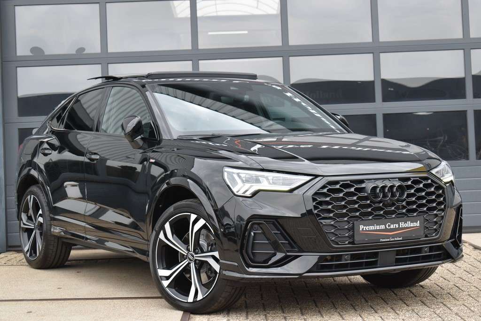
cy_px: 160
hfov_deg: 27.0
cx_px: 240
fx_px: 1003
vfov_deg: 18.2
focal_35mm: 75
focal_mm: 50
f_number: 7.1
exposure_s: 1/200
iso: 400
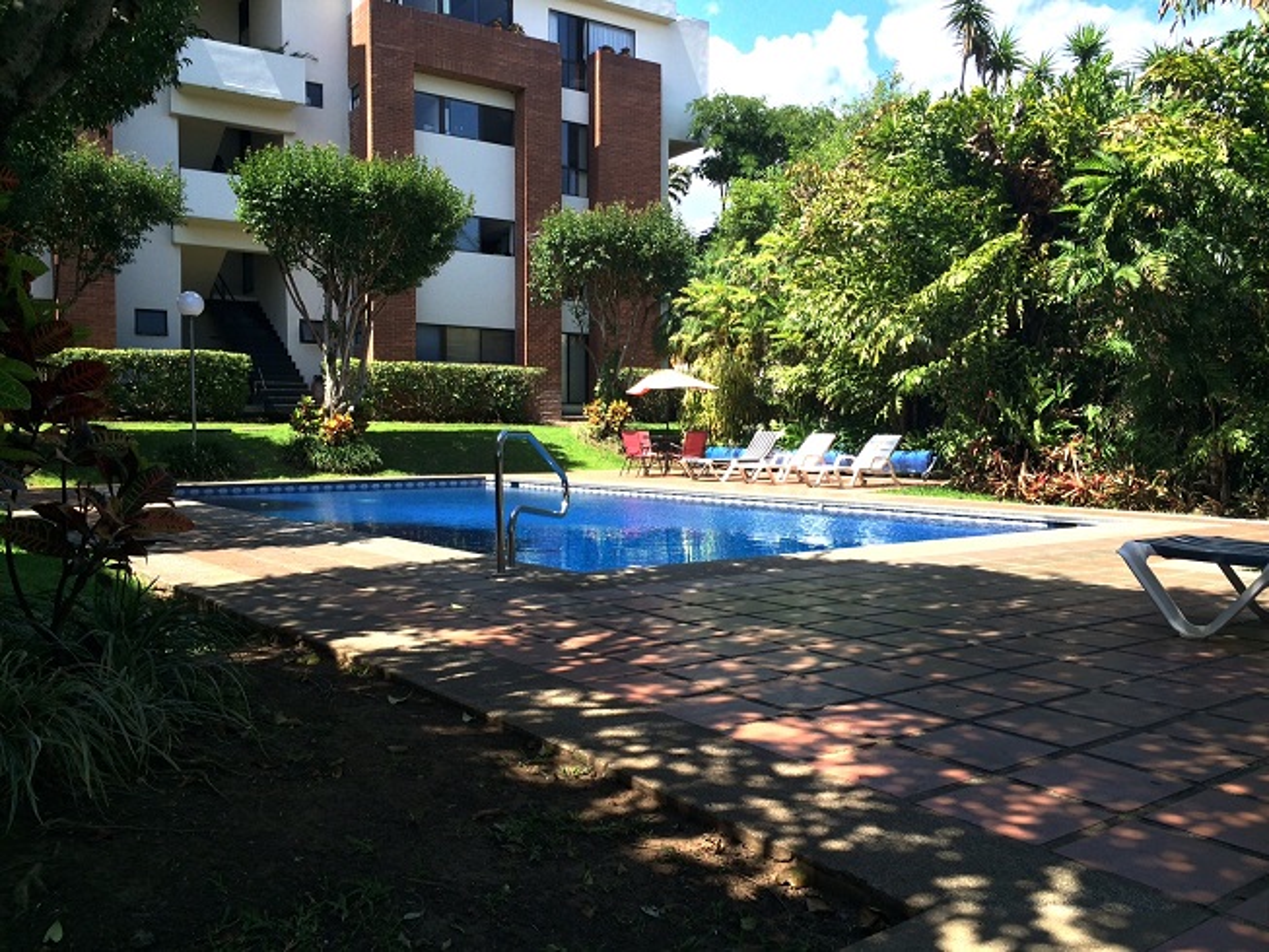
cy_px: 476
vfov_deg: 46.8
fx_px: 1100
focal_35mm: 30
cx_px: 634
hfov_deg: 60.0
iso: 32
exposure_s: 1/805
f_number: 2.2
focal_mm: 4.12
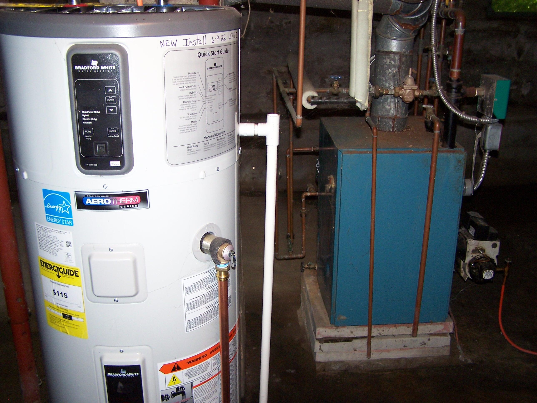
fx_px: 589
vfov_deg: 37.7
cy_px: 202
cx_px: 268
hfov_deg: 49.0
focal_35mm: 38
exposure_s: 1/60
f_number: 2.8
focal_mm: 6.3
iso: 140
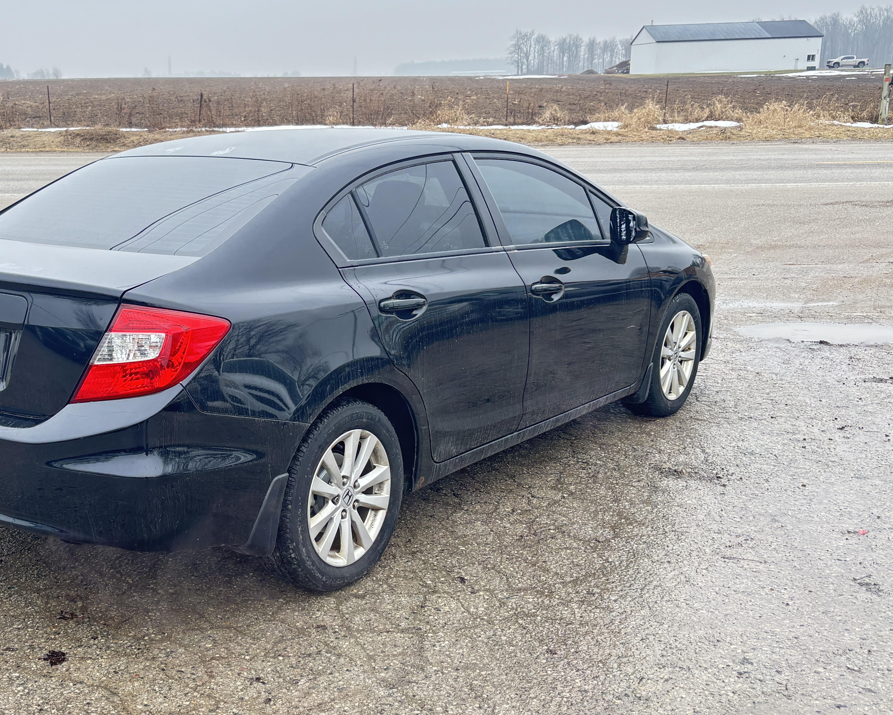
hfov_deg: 42.5
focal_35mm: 42
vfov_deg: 35.7
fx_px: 1110
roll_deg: +1.6
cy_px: 359
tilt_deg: -14.3
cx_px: 229
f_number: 1.6
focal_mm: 5.96
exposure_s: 1/272
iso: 50
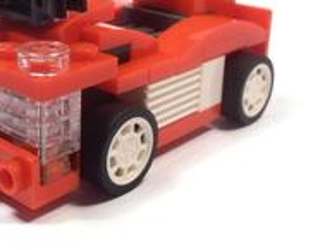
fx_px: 662
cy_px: 67
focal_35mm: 69
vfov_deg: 21.2
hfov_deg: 27.6
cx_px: 64
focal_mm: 6.61
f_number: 3.9
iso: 80
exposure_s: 1/40
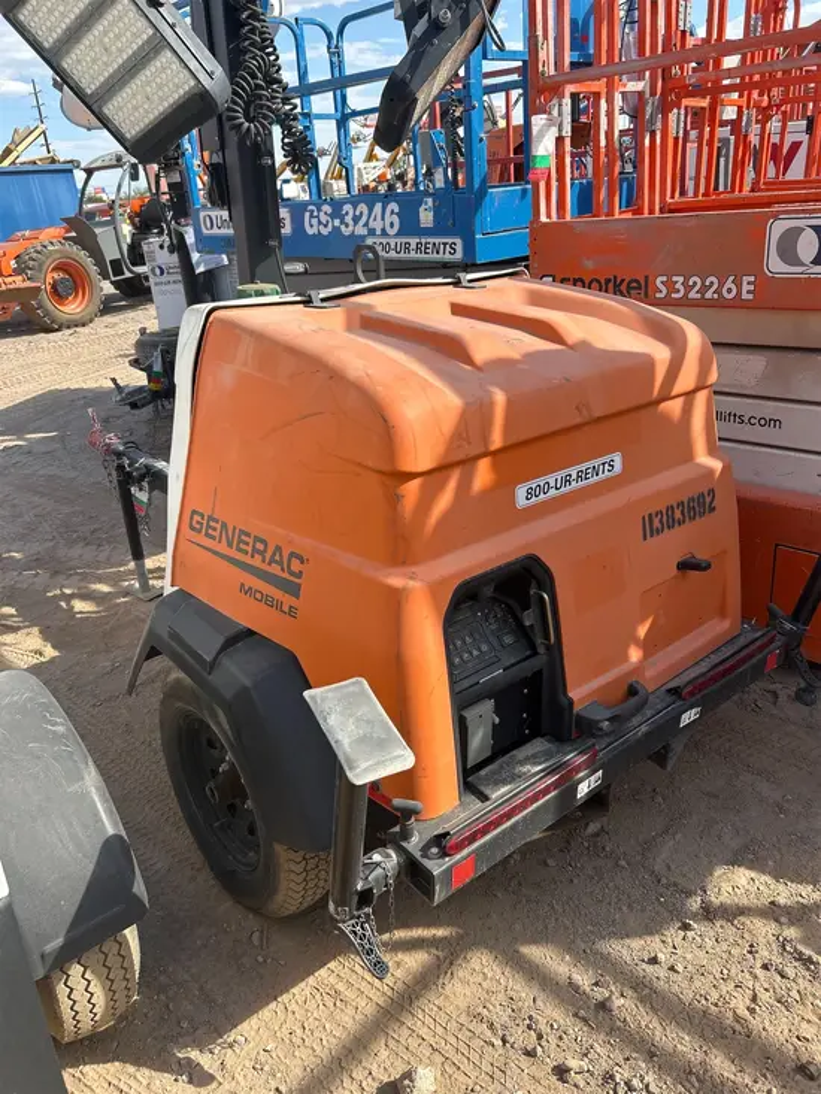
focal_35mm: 26
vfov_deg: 67.3
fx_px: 822
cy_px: 547
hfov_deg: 53.1
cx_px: 410
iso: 50
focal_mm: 5.7
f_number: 1.5
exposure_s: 1/1575
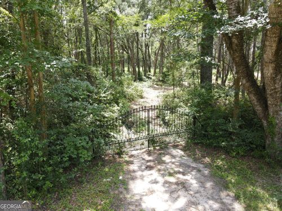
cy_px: 106
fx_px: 196
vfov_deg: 56.8
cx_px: 141
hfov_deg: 71.6
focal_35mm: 24
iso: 100
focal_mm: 4.5
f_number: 2.8
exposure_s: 1/80
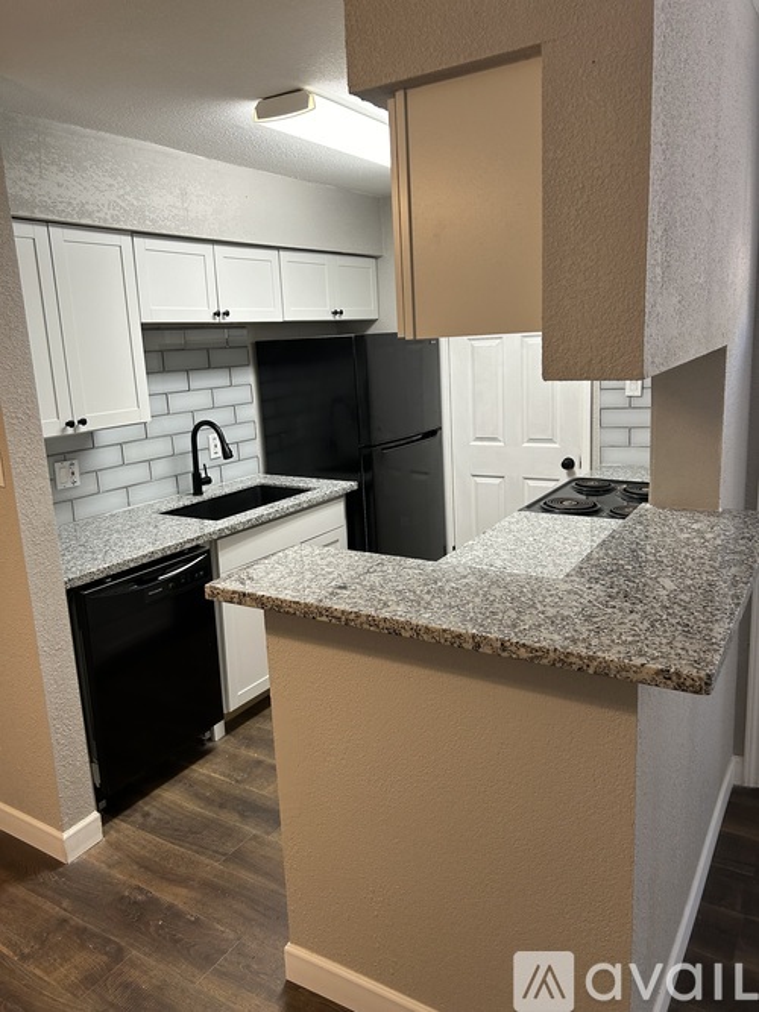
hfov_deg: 53.0
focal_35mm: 26
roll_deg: +2.2
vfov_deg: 67.3
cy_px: 506
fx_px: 760
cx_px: 380
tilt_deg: -11.2
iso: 100
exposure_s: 1/60
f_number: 1.5
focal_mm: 5.7
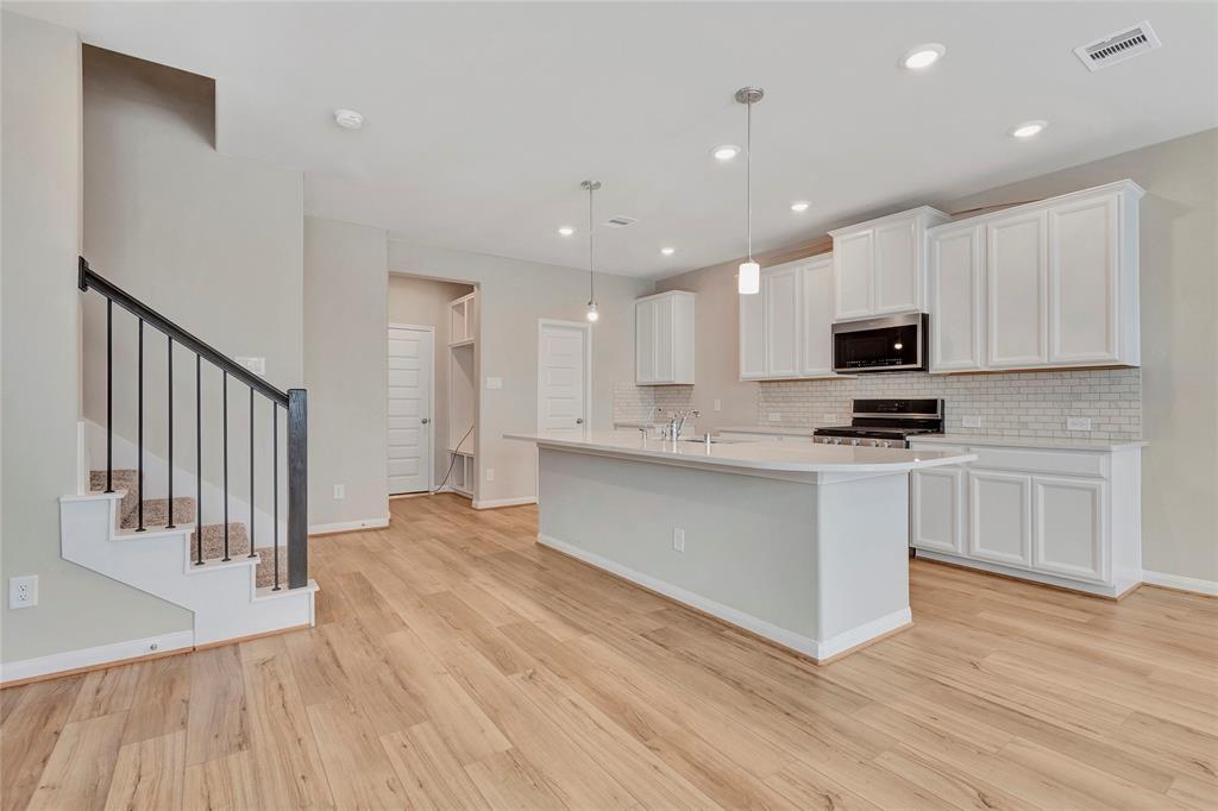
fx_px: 558
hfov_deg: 95.0
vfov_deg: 72.0
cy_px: 406
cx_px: 609
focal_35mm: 16
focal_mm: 11
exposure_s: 1/30
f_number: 7.1
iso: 200
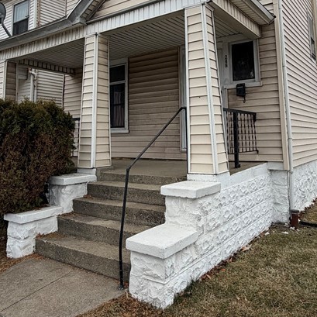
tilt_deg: +6.0
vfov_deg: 51.1
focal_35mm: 31
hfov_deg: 52.5
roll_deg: -0.1
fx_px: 321
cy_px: 95
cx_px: 167
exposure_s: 1/770
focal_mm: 2.22
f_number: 2.2
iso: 32
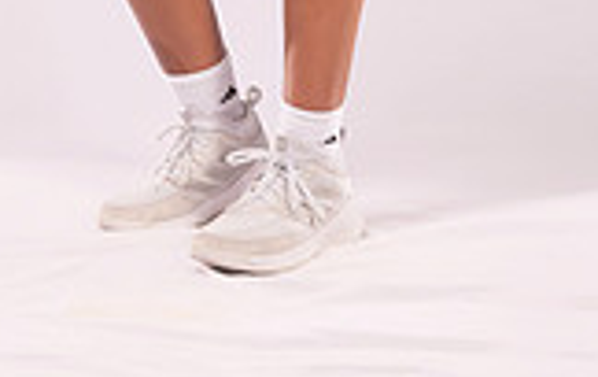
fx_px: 1568
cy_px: -418
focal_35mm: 96
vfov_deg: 12.0
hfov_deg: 21.5
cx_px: 214
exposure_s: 1/100
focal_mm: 34
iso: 200
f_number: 6.3
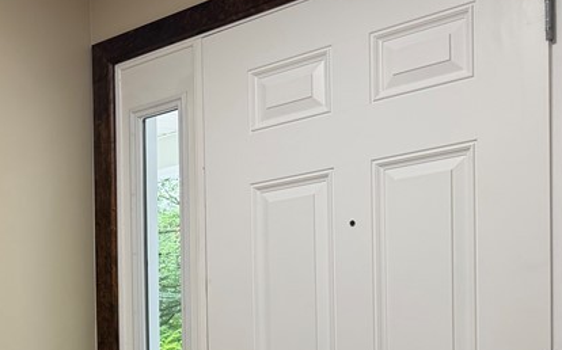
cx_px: -114
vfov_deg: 19.5
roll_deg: +2.6
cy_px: 414
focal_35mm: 63
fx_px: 964
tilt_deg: -3.1
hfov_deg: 28.3
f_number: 1.78
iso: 125
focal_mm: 6.76
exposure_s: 1/60
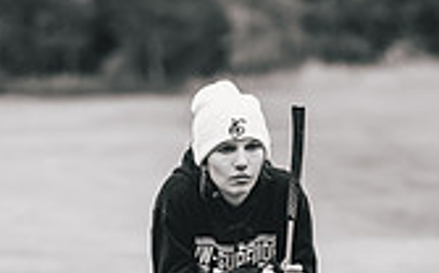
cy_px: 269
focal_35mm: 754
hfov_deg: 2.8
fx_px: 9012
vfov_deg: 1.7
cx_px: 112
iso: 800
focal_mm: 150
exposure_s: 1/5000
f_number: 2.8
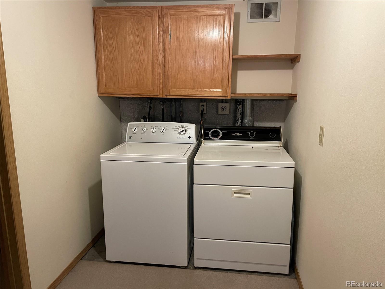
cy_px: 144
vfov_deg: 53.1
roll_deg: -0.1
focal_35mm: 26
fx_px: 289
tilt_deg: -10.4
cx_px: 192
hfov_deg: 67.3
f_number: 1.6
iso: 400
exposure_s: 1/60
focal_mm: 4.2
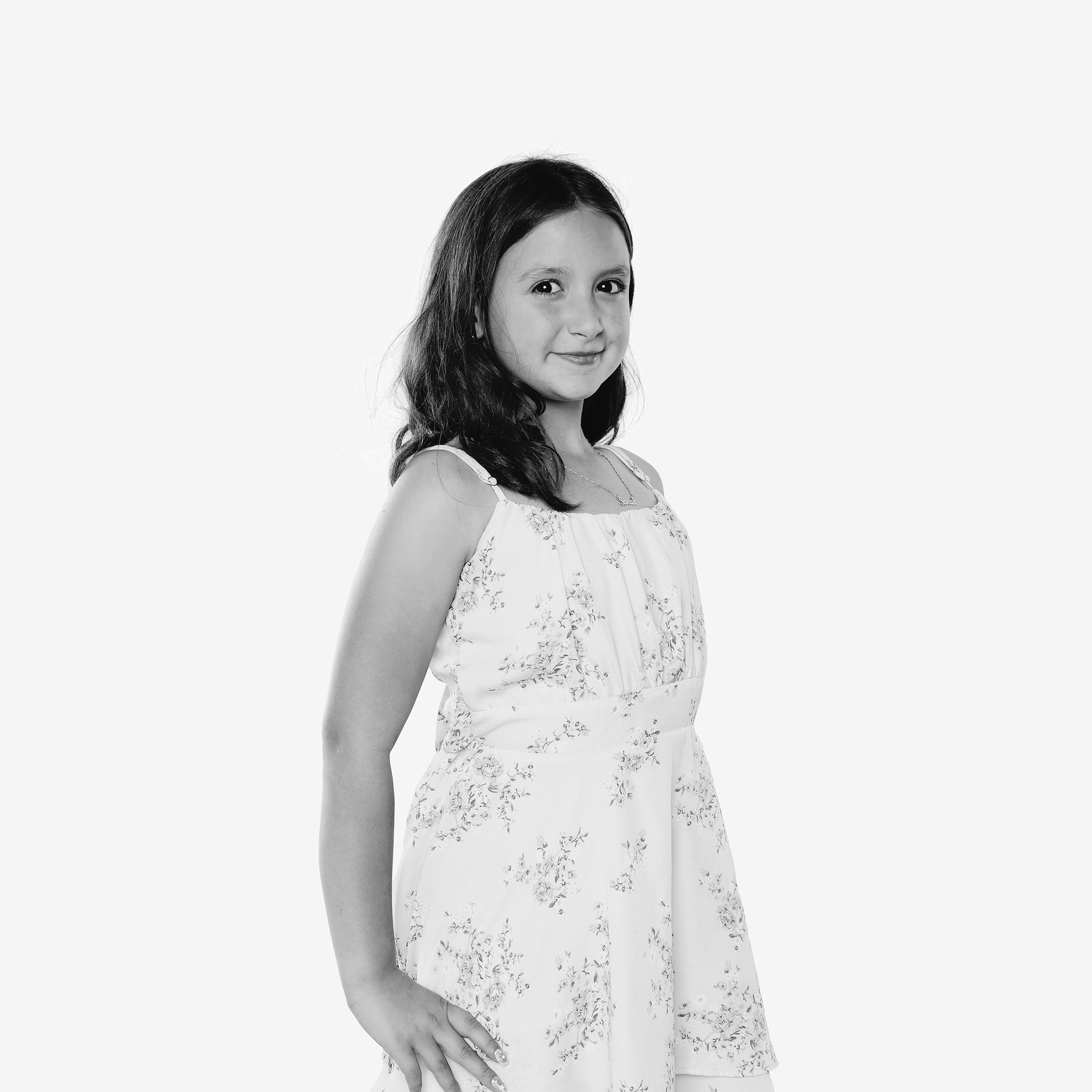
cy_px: 527
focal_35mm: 59
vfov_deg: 29.1
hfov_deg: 29.0
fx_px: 2106
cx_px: 481
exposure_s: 1/200
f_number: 8
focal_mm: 42
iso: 320
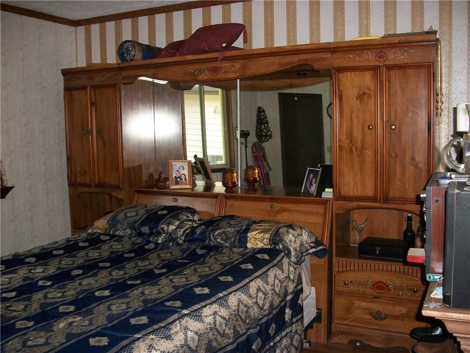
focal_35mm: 32
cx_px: 235
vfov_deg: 44.2
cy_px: 176
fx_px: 434
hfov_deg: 56.8
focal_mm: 5.7
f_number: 2.9
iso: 200
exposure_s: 1/30
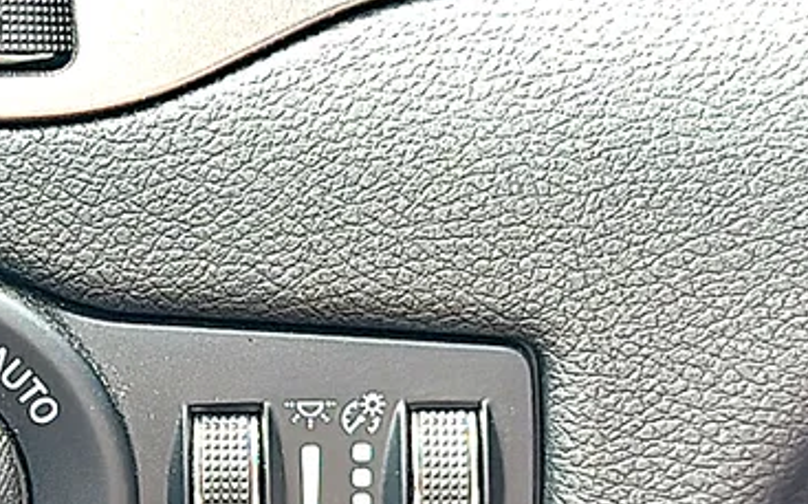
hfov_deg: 22.3
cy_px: 322
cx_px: 103
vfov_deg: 14.3
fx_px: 2003
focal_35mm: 91
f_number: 1.78
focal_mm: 6.86
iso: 100
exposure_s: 1/111
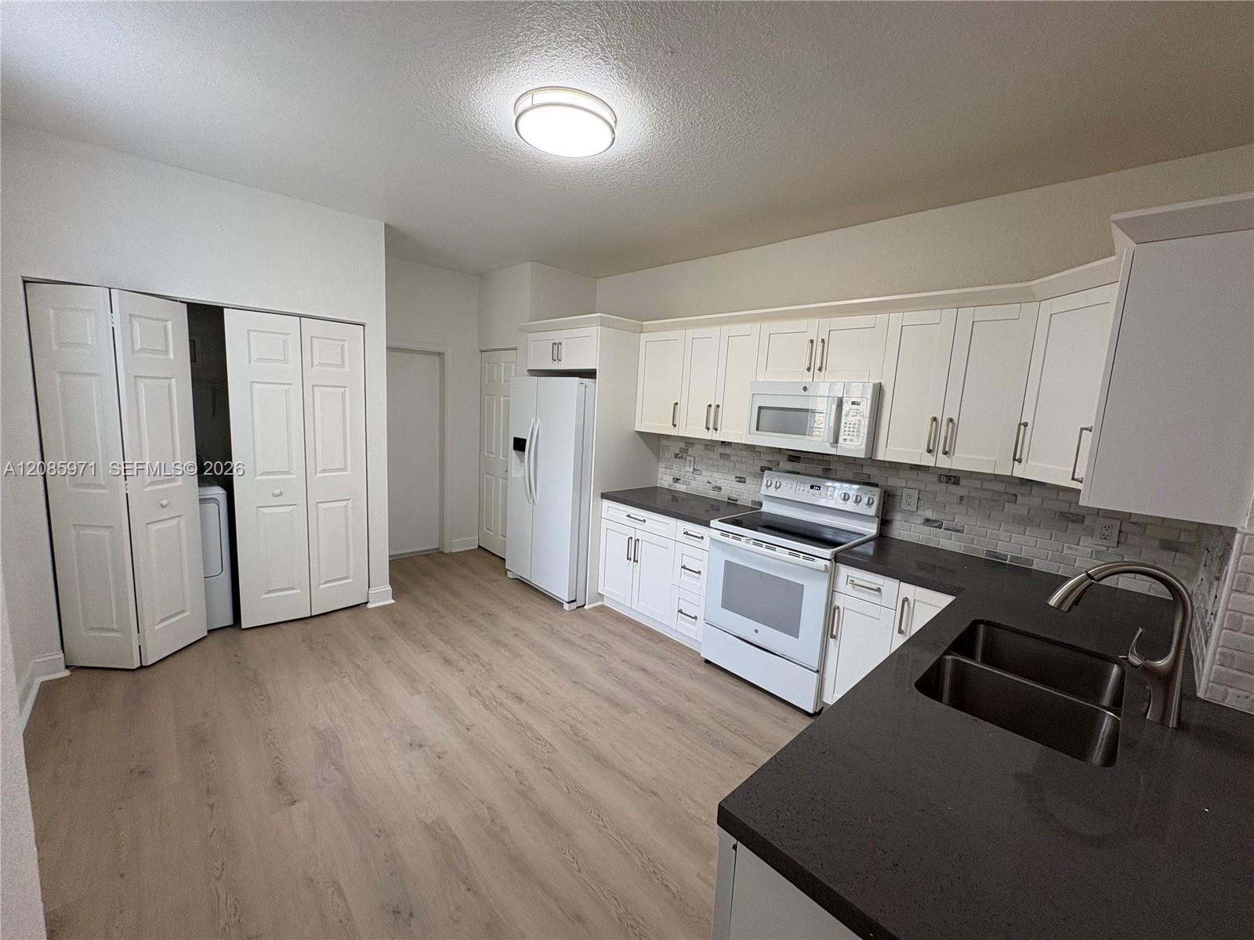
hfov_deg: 102.1
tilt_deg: -7.3
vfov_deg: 85.7
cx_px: 627
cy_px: 470
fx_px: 507
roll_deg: -3.2
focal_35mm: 14
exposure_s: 1/60
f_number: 2.2
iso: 125
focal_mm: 2.22
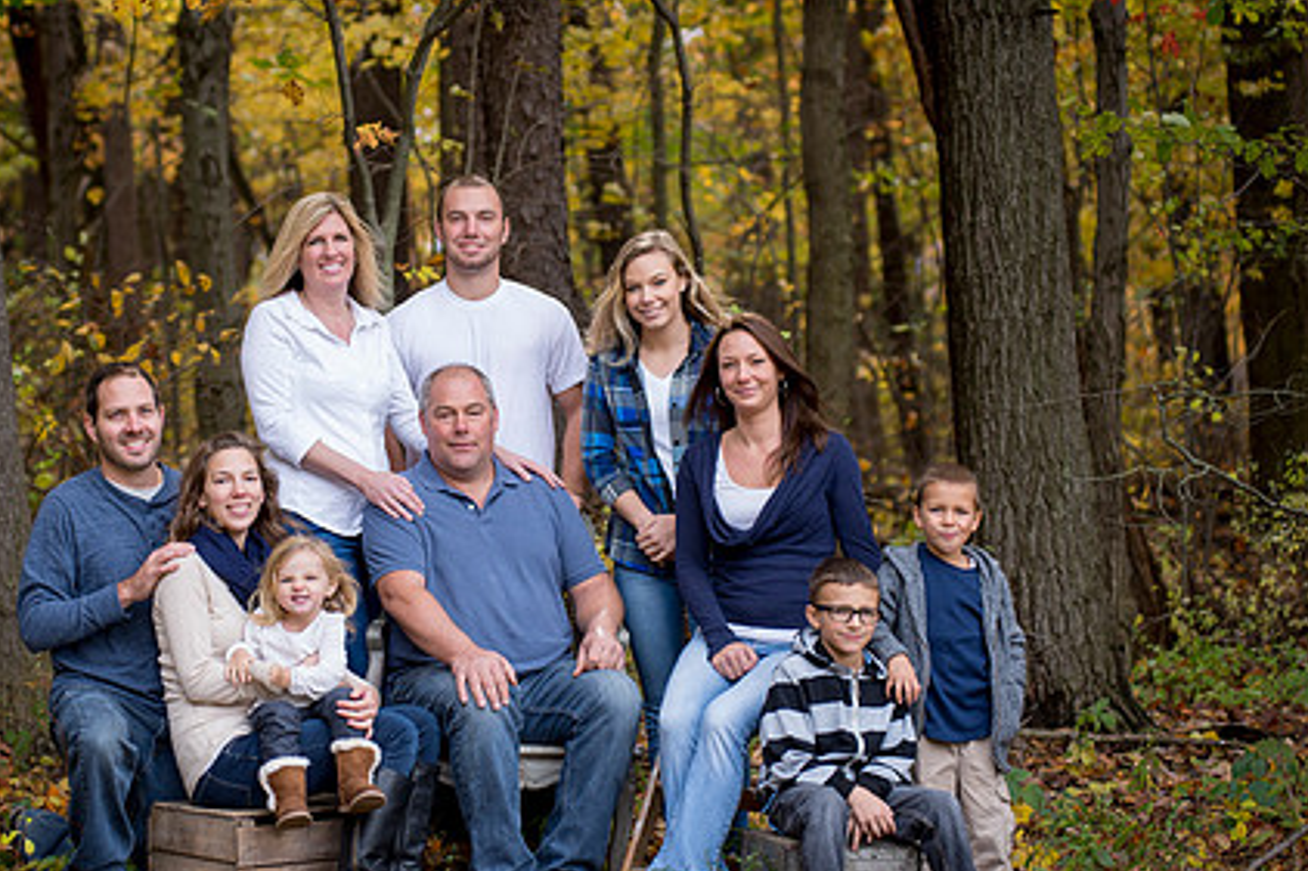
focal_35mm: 110
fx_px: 3995
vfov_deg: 12.4
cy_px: 463
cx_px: 462
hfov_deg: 18.6
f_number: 4
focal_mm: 80
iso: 200
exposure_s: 1/250
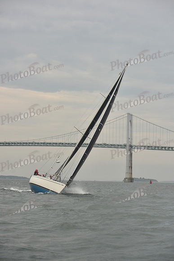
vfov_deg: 28.8
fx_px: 507
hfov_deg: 19.5
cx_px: 87
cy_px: 130
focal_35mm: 70
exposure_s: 1/500
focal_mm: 70
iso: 250
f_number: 5.6
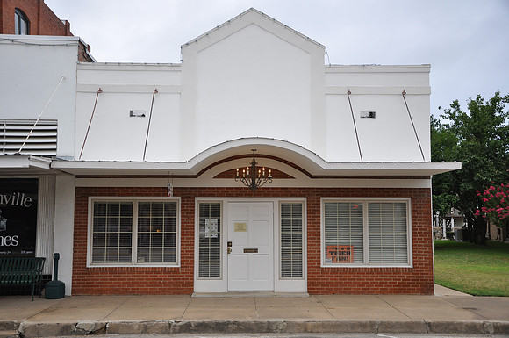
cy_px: 169
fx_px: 593
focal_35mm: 42
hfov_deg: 46.5
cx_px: 254
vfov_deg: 31.8
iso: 400
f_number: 5.6
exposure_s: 1/125
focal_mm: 28
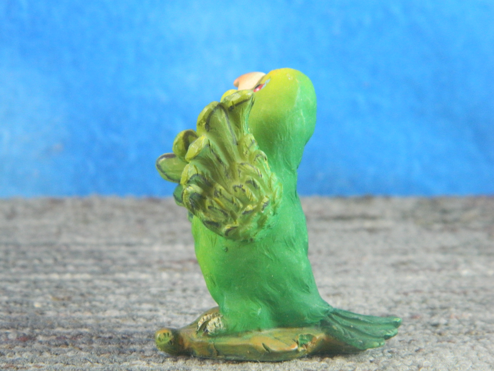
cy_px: 186
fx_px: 2141
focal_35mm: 150
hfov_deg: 13.2
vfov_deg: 9.9
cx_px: 247
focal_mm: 27
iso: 400
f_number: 4.9
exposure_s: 1/8
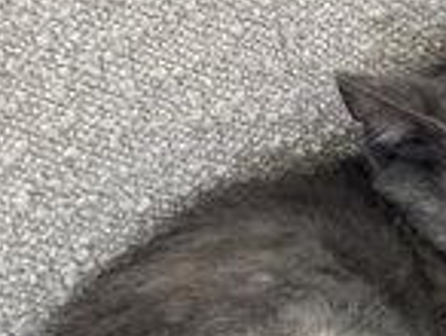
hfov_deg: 11.5
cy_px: 240
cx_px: 660
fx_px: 2116
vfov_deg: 9.1
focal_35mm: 164
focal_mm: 6.76
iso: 200
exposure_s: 1/60
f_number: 1.78
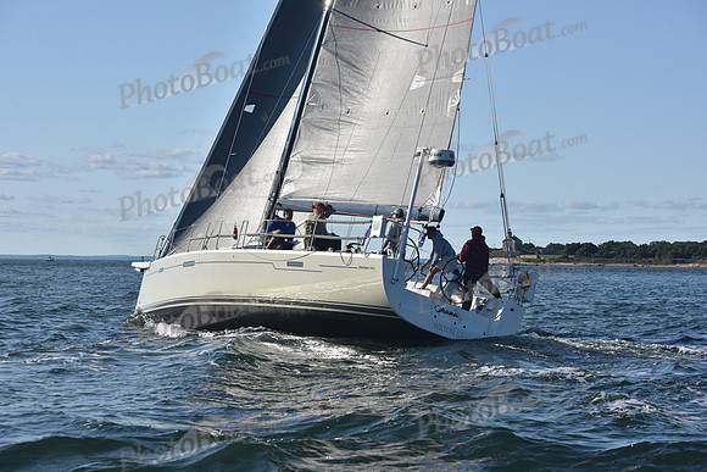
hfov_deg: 26.0
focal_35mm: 78
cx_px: 354
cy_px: 236
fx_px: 1532
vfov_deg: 17.5
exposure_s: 1/640
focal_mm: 78
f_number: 8
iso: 250
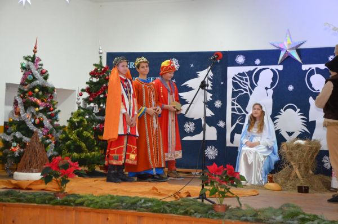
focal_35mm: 75
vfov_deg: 18.1
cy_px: 112
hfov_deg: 27.0
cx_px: 169
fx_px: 703
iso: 2000
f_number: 5
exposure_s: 1/60
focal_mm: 50
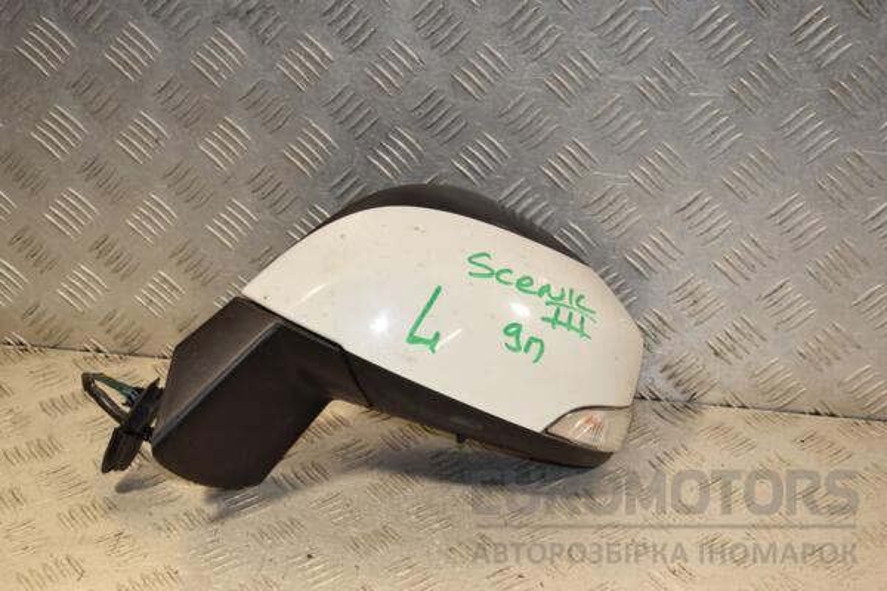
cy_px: 296
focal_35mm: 63
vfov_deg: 21.6
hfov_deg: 31.9
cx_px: 444
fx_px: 1552
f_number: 7.1
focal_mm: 42
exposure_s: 1/200
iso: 800
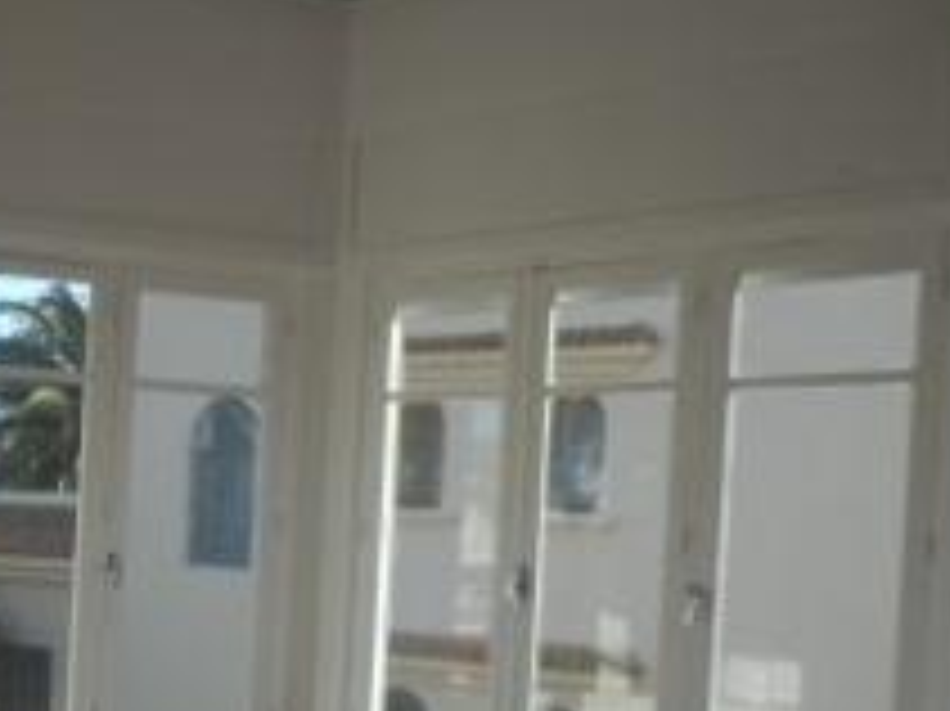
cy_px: 590
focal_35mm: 53
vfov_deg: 26.9
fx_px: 1454
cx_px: 81
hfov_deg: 34.1
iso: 80
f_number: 3.7
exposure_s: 1/250
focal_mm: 4.5
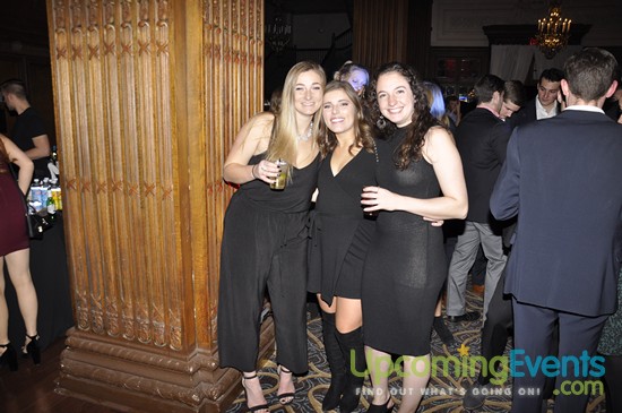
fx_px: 466
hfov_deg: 67.5
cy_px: 206
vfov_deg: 47.8
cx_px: 311
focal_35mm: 27
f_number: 5
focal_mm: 18
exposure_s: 1/60
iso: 400
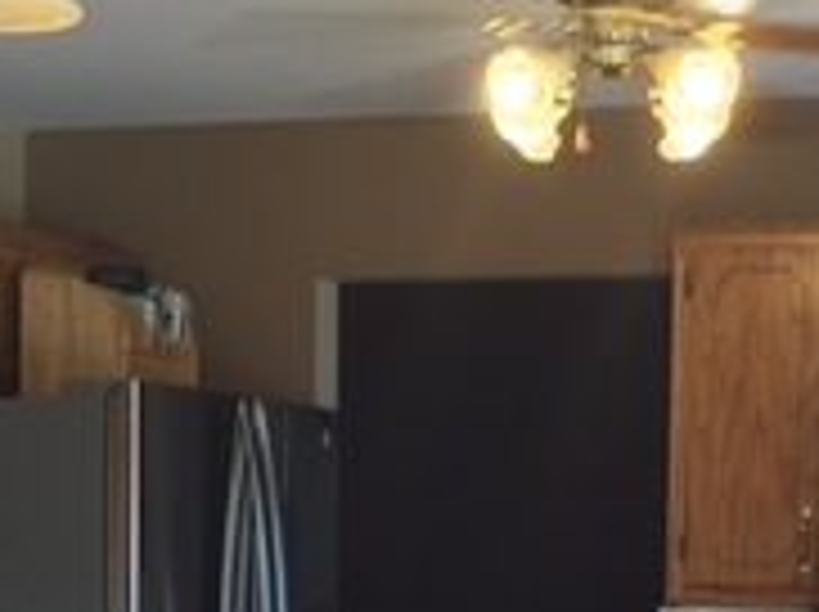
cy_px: 716
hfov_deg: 19.2
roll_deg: -1.4
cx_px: 540
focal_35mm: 102
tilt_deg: -3.1
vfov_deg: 14.1
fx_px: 2410
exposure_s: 1/40
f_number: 2.2
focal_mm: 4.15
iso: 32
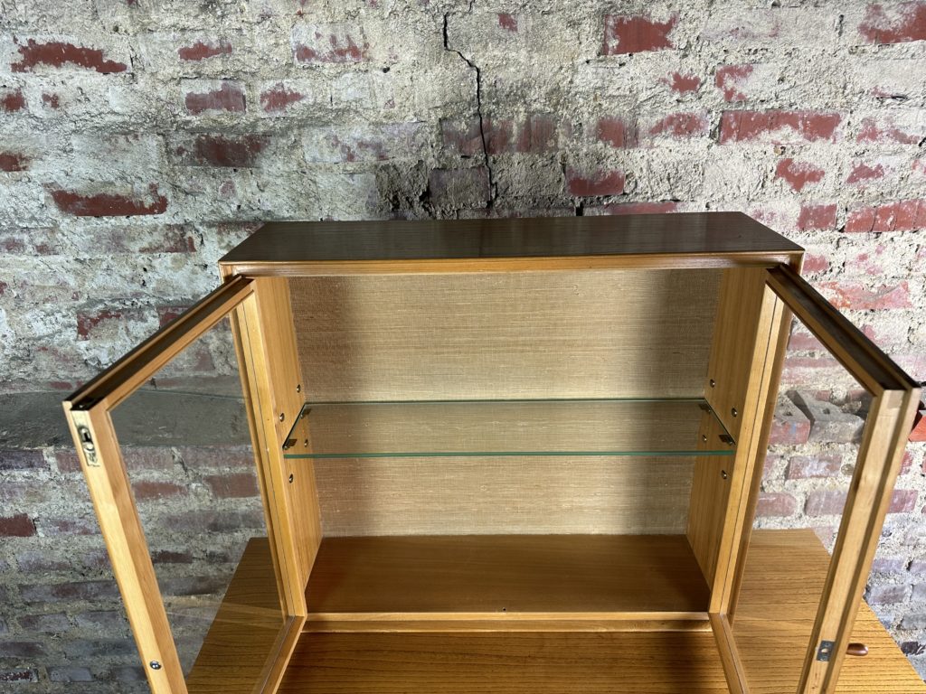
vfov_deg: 56.8
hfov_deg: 71.6
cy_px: 347
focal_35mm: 24
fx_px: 642
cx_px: 463
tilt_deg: -24.3
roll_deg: +1.4
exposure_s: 1/50
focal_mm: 6.86
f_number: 1.78
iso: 125
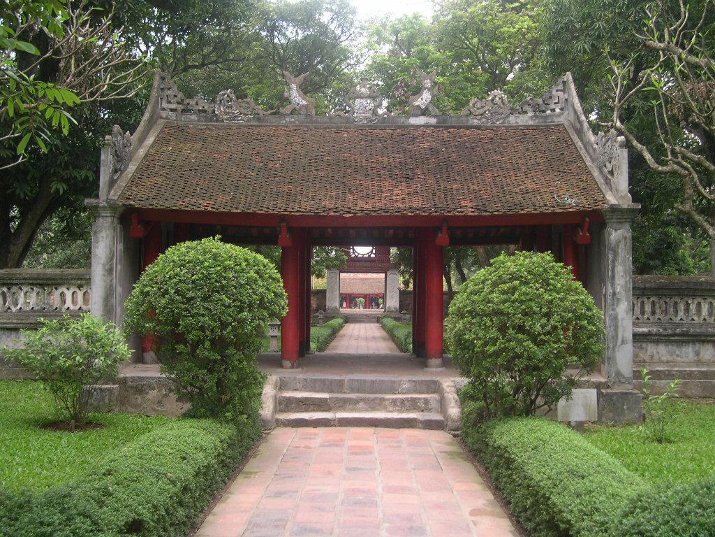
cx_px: 358
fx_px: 785
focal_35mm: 38
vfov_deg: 37.7
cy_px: 268
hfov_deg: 49.0
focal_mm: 8
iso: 100
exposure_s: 1/246
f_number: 2.8
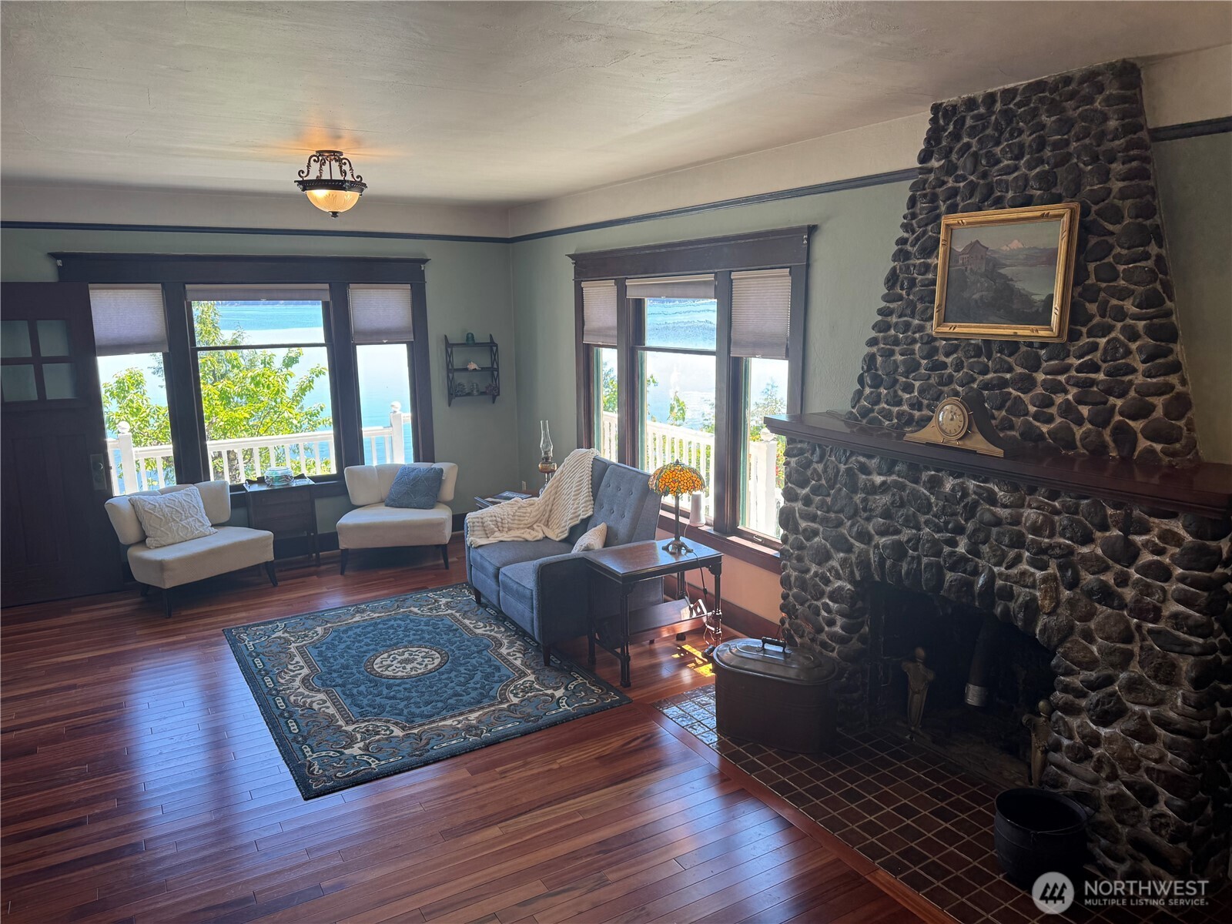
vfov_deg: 56.8
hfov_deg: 71.6
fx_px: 854
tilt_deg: -10.9
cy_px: 462
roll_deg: +0.9
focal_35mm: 24
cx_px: 616
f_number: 1.78
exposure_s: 1/122
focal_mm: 6.76
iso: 50
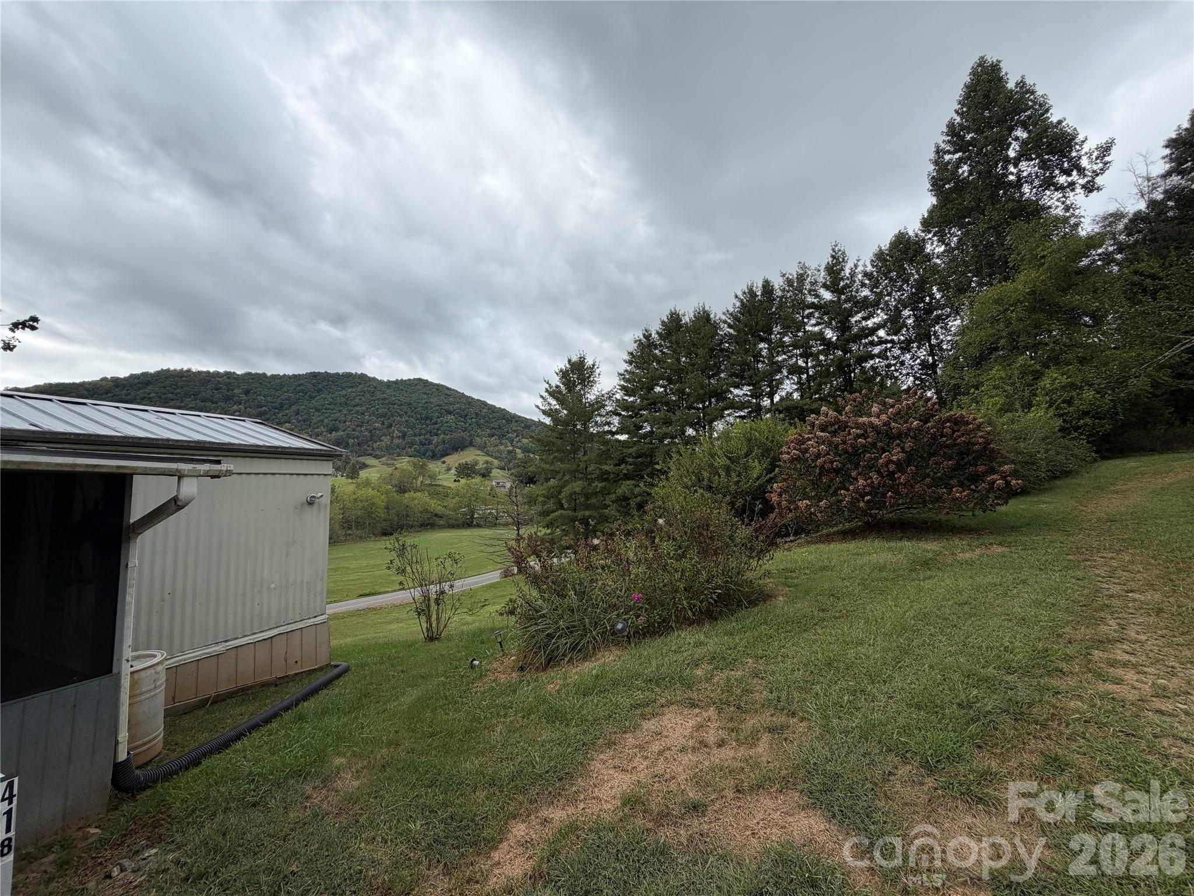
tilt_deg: +4.1
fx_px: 483
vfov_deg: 85.7
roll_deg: -0.1
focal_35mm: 14
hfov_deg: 102.1
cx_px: 597
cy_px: 448
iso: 40
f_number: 2.2
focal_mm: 2.22
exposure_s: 1/770
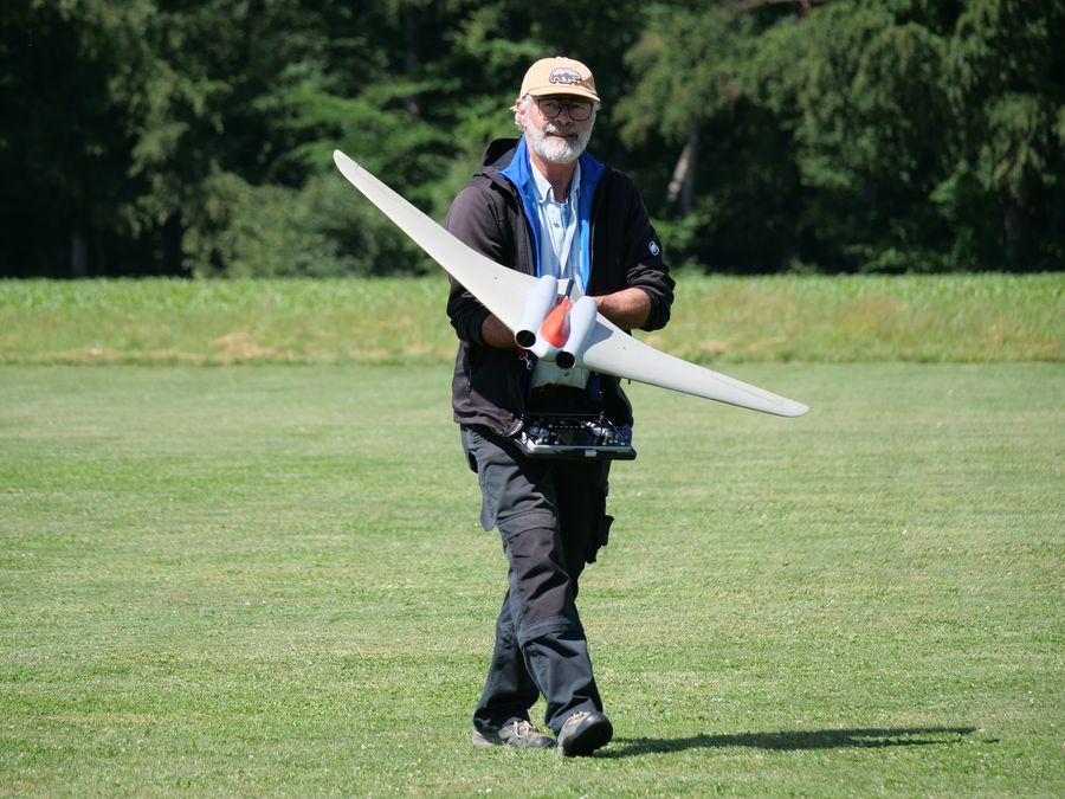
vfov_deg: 5.8
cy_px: 400
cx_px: 532
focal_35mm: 256
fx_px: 7876
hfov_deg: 7.7
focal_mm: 128
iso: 200
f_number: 5
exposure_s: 1/640
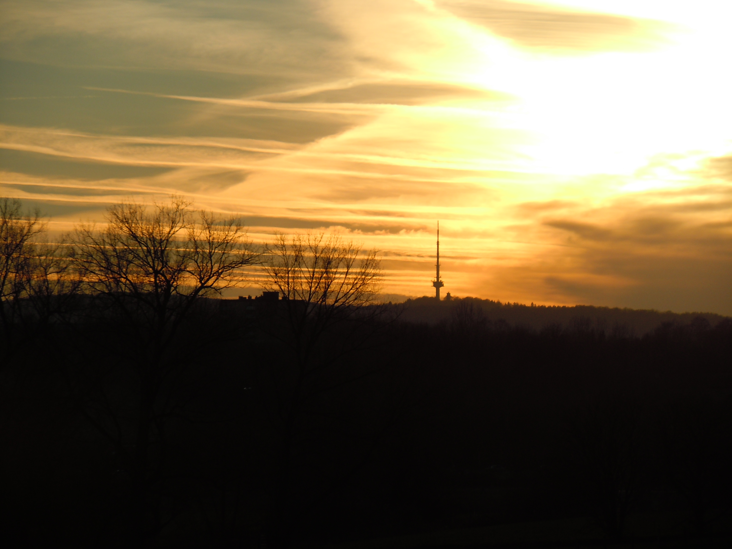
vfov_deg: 6.5
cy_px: 274
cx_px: 366
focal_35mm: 229
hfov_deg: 8.6
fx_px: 4843
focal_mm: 41.2
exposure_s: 1/1000
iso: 100
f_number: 4.8
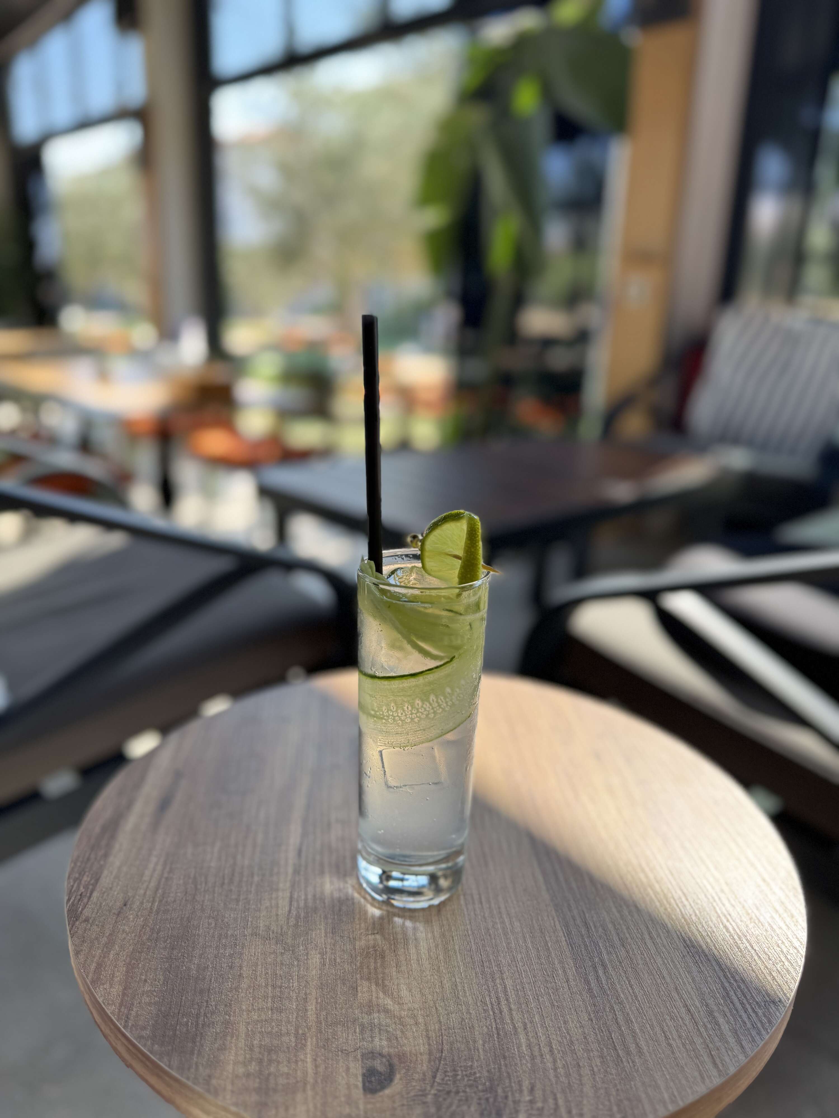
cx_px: 420
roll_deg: -2.2
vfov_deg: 71.6
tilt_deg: -17.8
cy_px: 559
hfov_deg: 56.8
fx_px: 775
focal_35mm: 24
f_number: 1.78
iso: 80
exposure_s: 1/227
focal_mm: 6.76
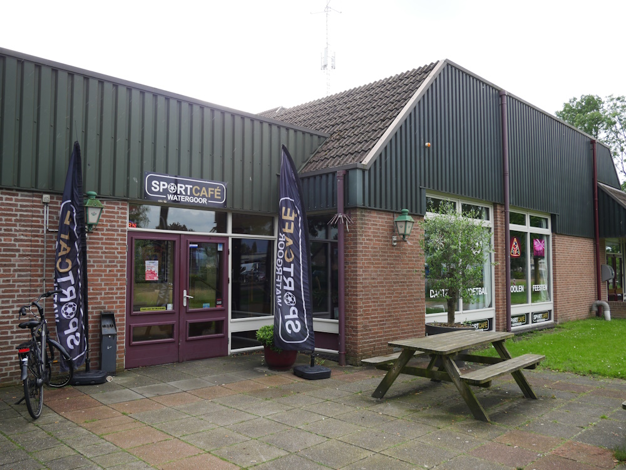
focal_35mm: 30
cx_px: 313
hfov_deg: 59.9
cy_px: 235
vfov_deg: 46.8
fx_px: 543
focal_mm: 15
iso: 200
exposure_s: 1/200
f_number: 5
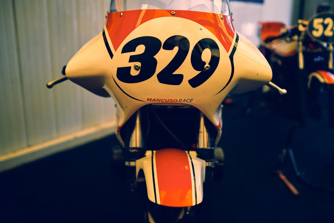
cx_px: 167
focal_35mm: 35
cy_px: 112
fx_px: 325
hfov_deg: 54.4
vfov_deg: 37.9
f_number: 1.4
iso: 250
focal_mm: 23
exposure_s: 1/200
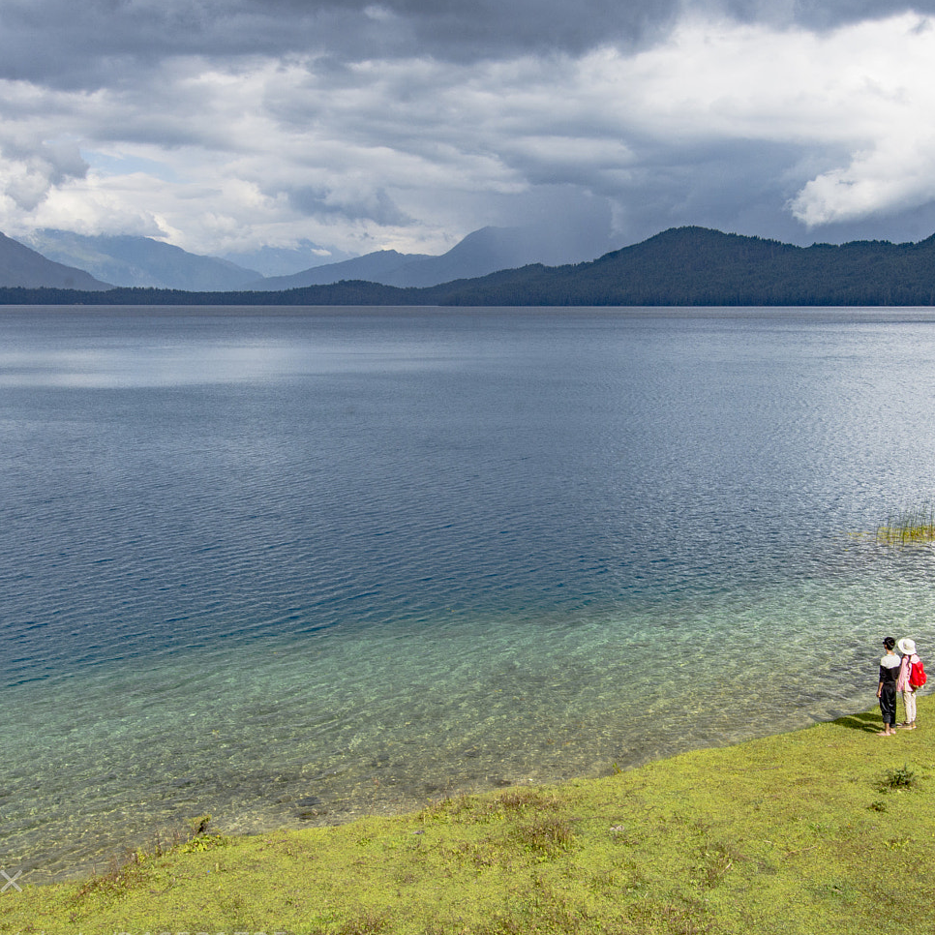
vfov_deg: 43.8
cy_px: 503
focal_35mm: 38
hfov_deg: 43.7
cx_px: 557
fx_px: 1161
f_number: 16
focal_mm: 18
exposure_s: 1/200
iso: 200
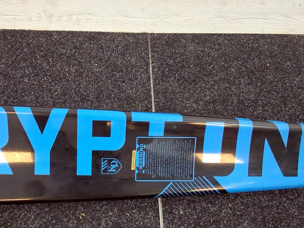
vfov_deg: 34.1
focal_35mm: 42
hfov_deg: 44.0
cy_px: 148
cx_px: 97
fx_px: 369
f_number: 1.8
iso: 400
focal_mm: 3.98
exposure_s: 1/100
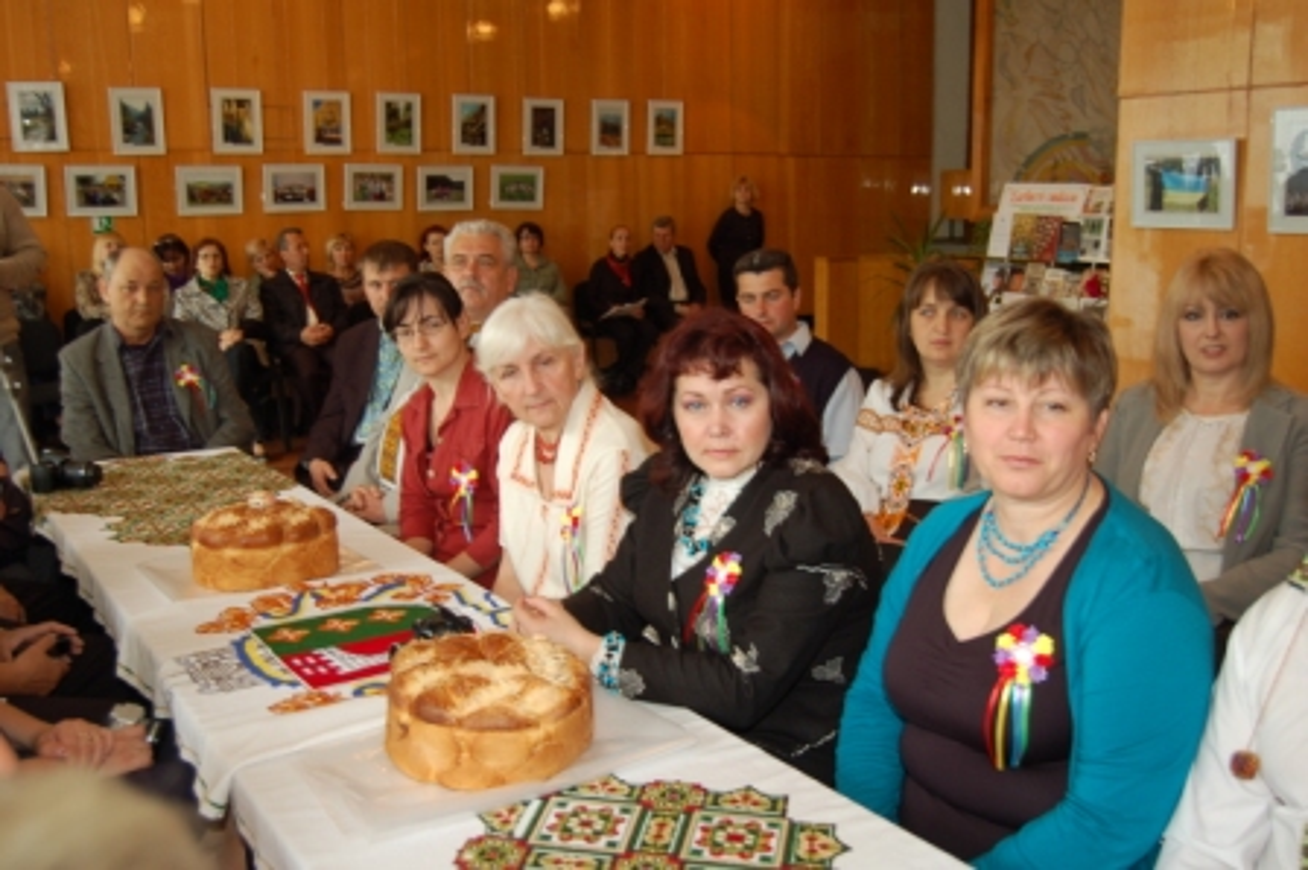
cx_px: 654
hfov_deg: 55.1
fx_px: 1253
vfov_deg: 38.3
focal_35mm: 34
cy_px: 435
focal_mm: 23
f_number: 3.8
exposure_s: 1/15
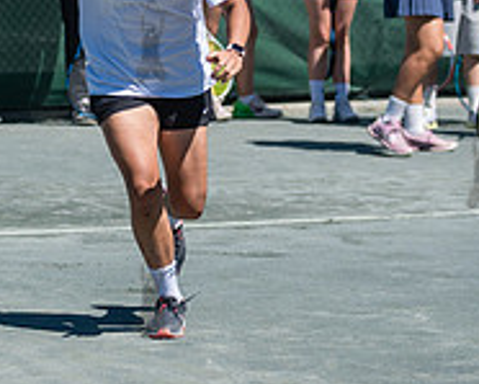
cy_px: 37
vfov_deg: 5.3
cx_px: 149
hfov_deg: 6.6
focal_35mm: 292
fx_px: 4142
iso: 200
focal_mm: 100
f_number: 4
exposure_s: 1/2500
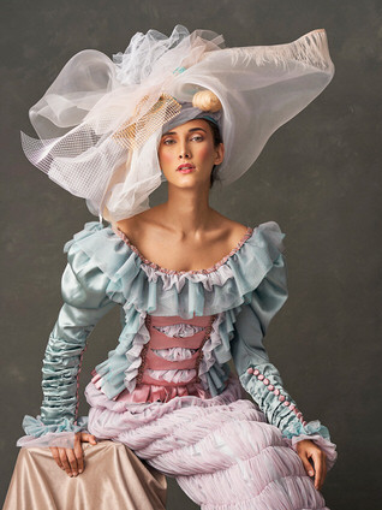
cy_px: 360
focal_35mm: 136
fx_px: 2001
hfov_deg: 10.9
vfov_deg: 14.5
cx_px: 221
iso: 50
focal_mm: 100
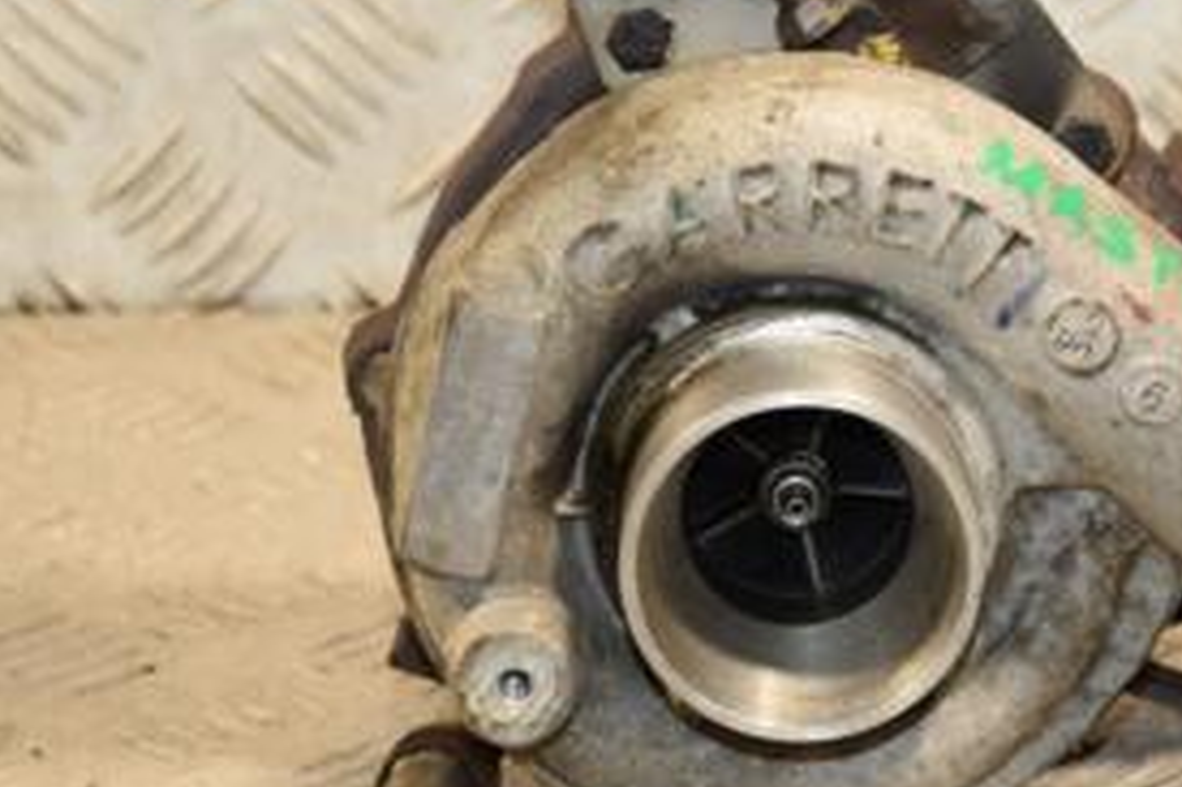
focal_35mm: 216
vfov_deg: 6.4
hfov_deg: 9.5
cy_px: 318
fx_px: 7087
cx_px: 997
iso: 800
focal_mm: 66
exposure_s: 1/125
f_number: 5.3
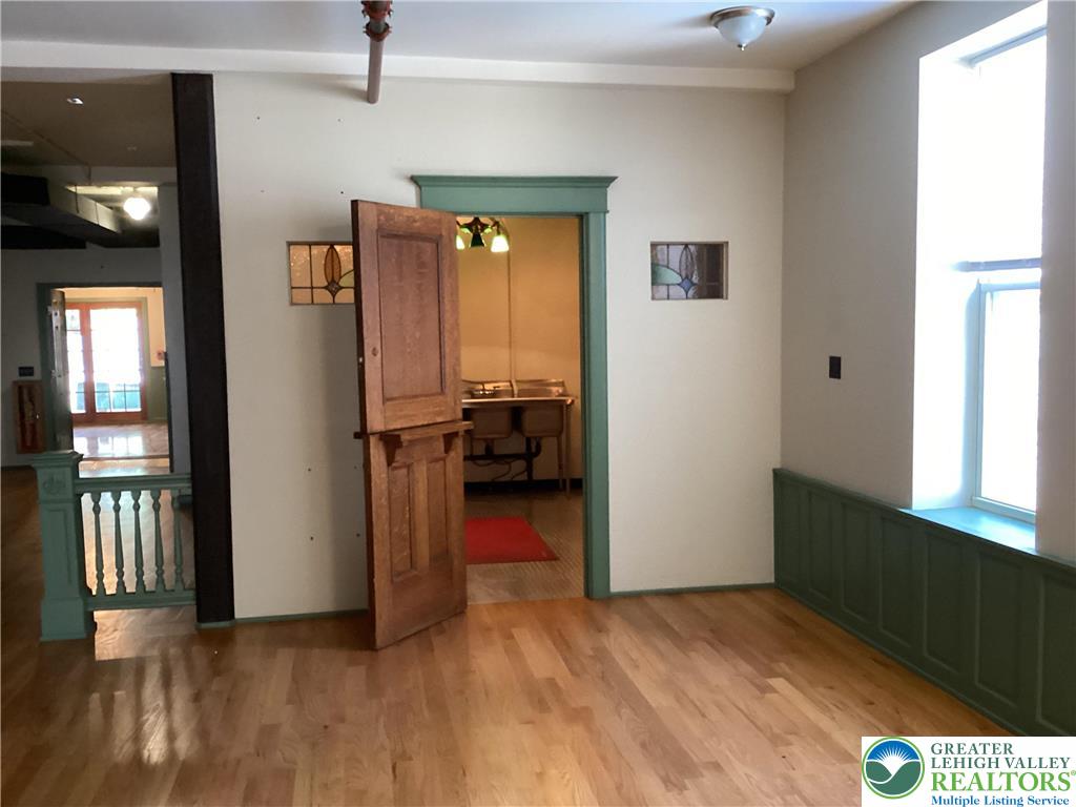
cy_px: 404
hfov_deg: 58.4
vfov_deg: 45.4
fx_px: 964
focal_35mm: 31
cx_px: 538
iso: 400
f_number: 2.4
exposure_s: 1/40
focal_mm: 3.3
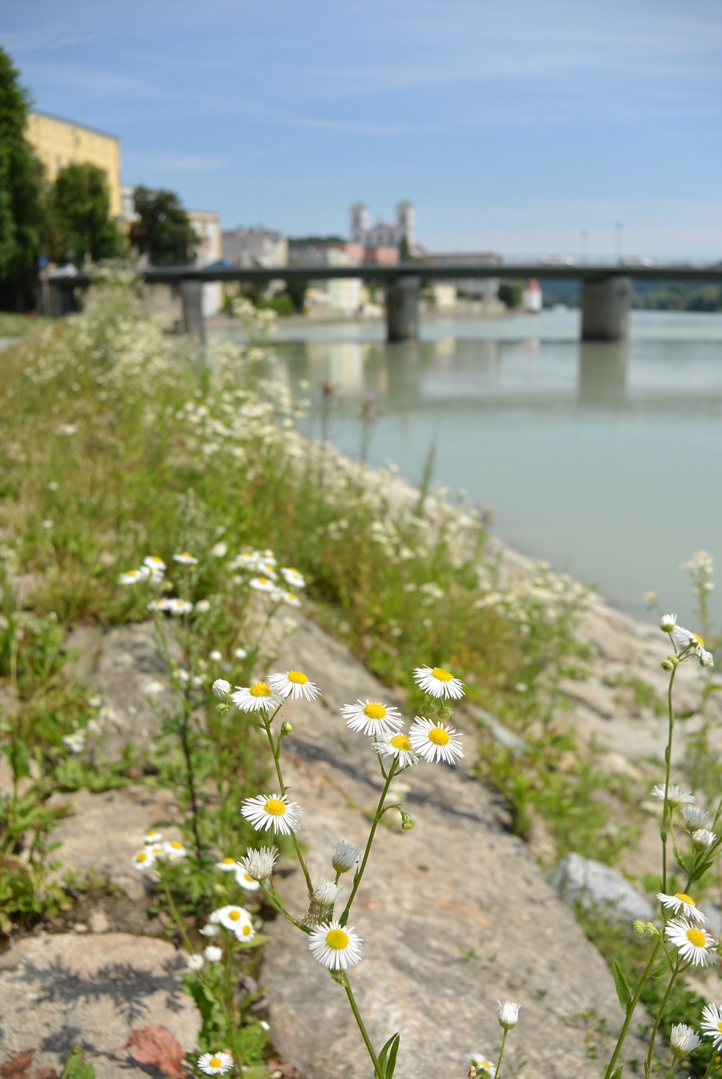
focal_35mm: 29
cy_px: 540
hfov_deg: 45.1
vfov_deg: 63.6
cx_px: 361
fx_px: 870
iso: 100
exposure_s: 1/1250
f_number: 4
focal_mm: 11
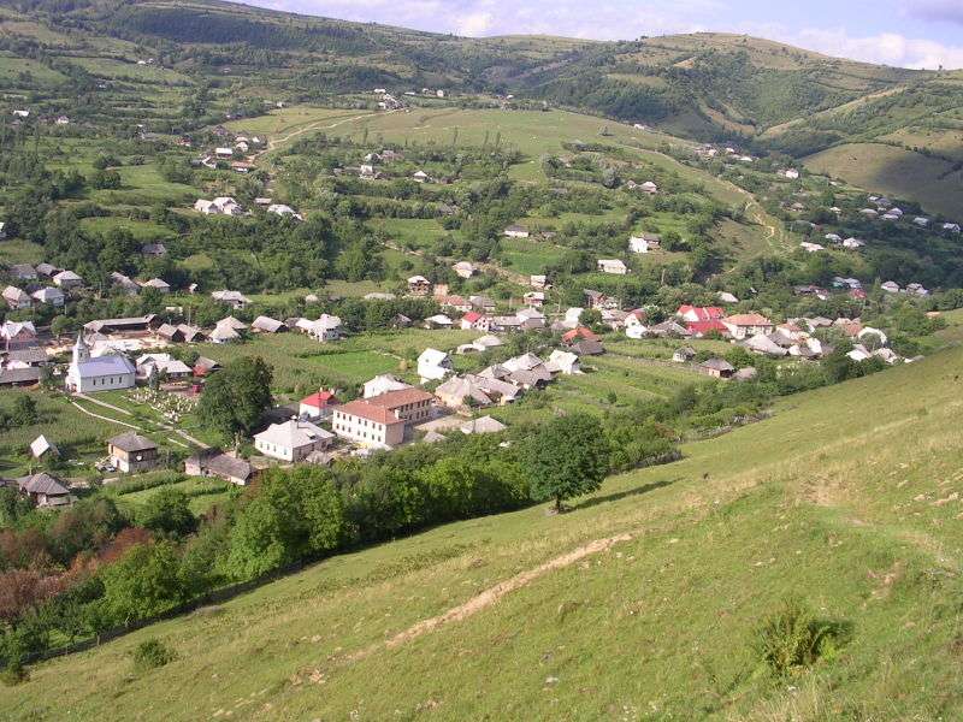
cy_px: 361
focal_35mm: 38
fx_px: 1057
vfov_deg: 37.7
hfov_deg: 49.0
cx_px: 482
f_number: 5.6
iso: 50
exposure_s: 1/180
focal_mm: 5.8
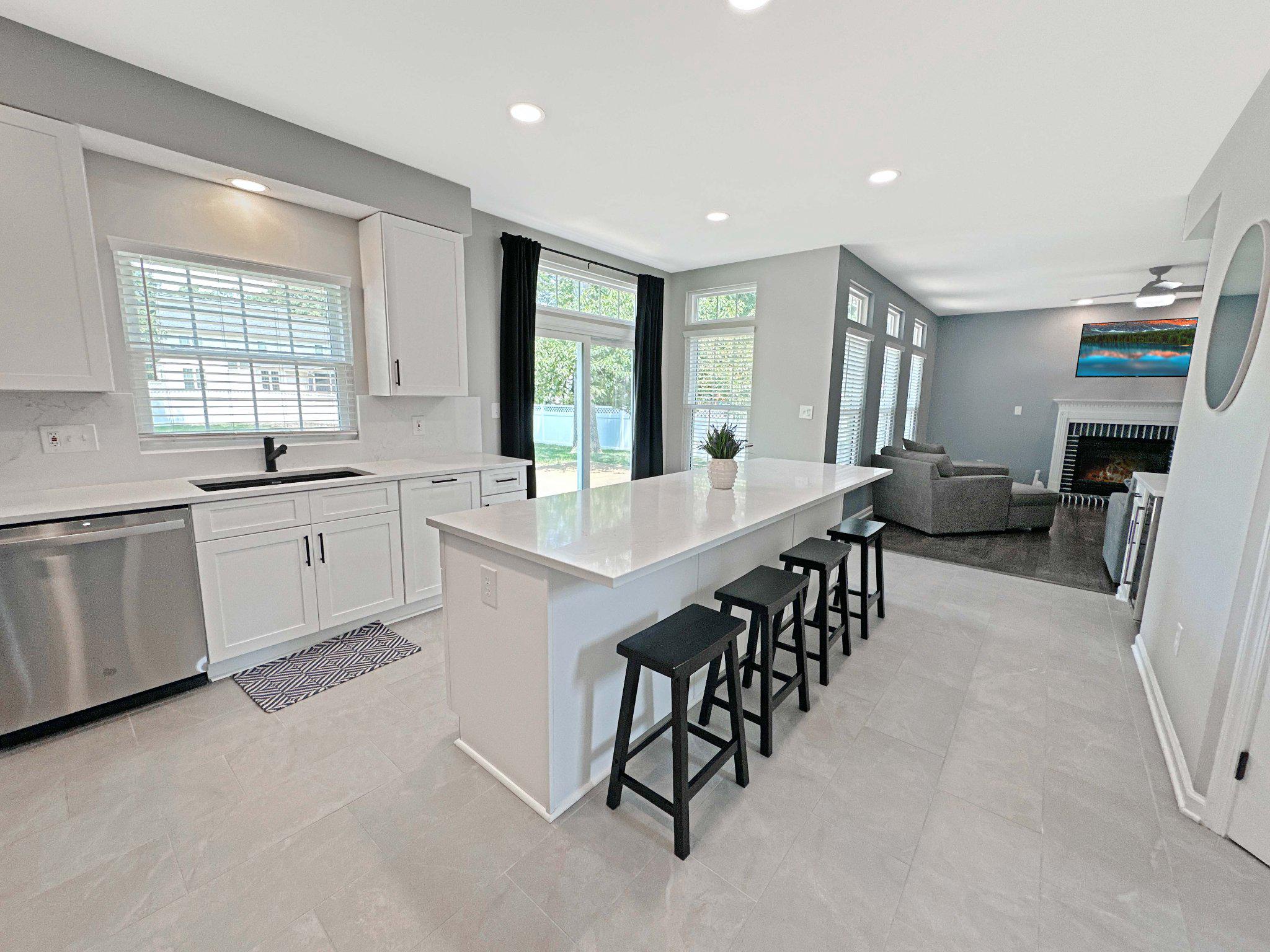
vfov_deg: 85.7
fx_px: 514
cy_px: 476
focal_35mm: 14
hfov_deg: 102.1
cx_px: 635
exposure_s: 1/120
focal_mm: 2.22
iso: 80
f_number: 2.2
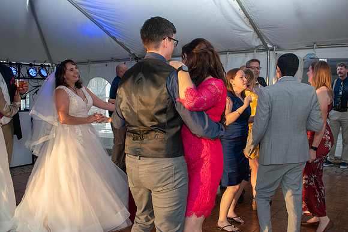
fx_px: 348
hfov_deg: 53.1
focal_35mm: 36
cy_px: 116
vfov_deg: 36.9
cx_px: 174
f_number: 5.6
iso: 800
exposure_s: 1/125
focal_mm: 24
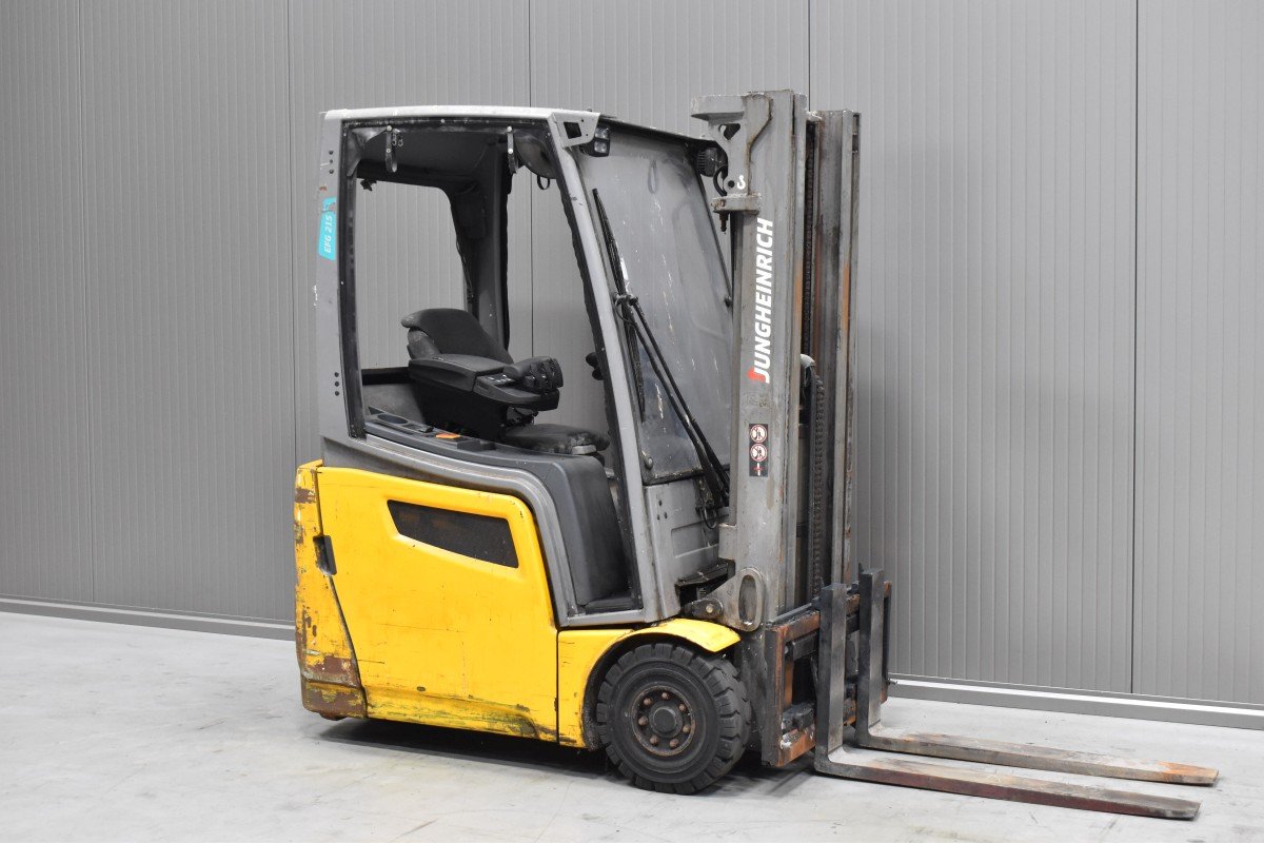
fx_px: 1633
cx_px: 632
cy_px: 422
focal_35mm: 46
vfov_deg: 28.9
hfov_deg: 42.3
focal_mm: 31
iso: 1600
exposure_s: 1/25
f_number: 5.6
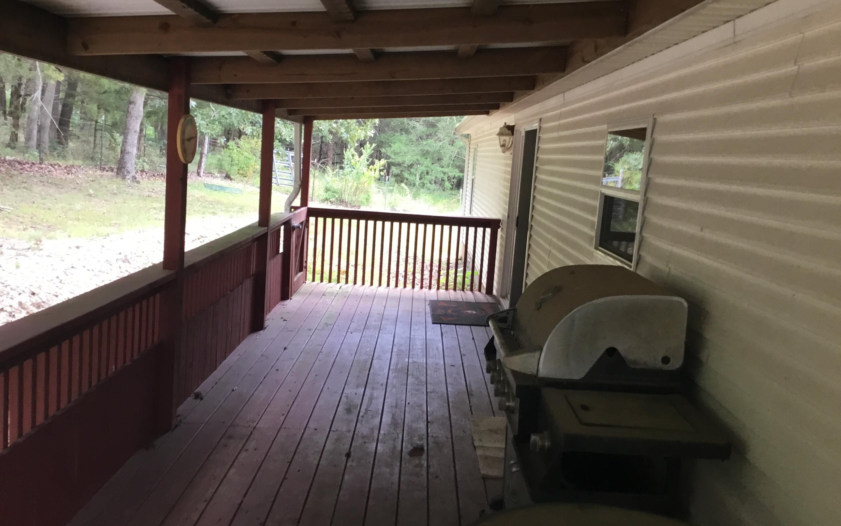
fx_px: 756
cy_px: 238
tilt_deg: -6.5
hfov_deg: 58.1
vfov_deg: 38.3
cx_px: 421
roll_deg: -3.9
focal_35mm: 33
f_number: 2.4
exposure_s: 1/30
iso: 25
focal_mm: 3.3
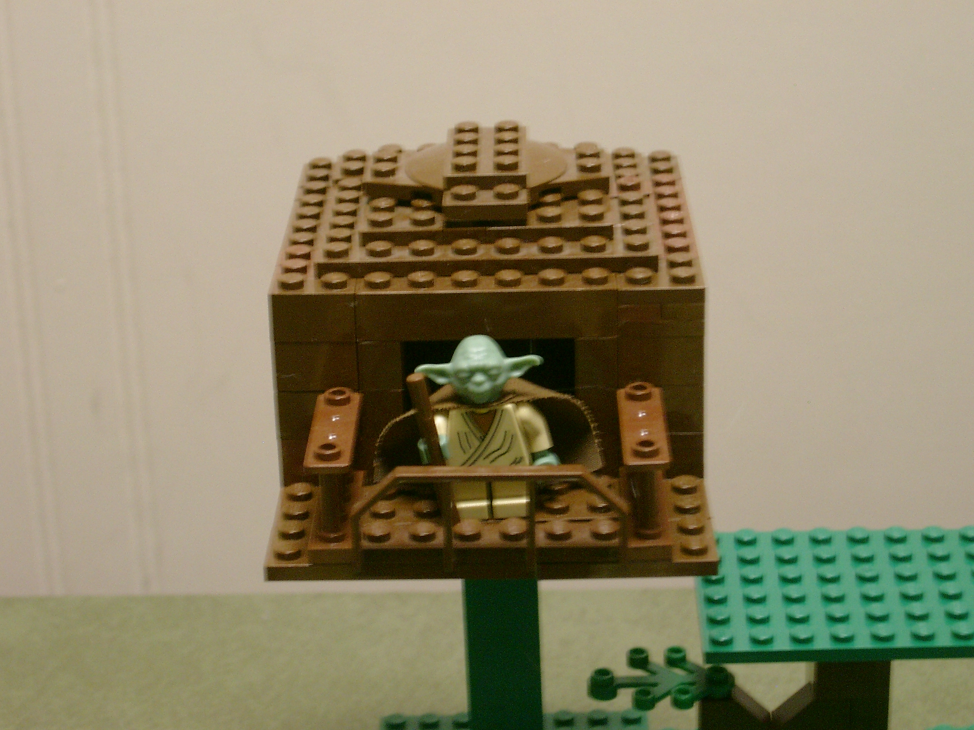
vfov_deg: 17.0
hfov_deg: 22.5
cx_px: 487
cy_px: 365
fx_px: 2448
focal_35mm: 87
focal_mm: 17.7
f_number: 4.2
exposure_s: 1/13
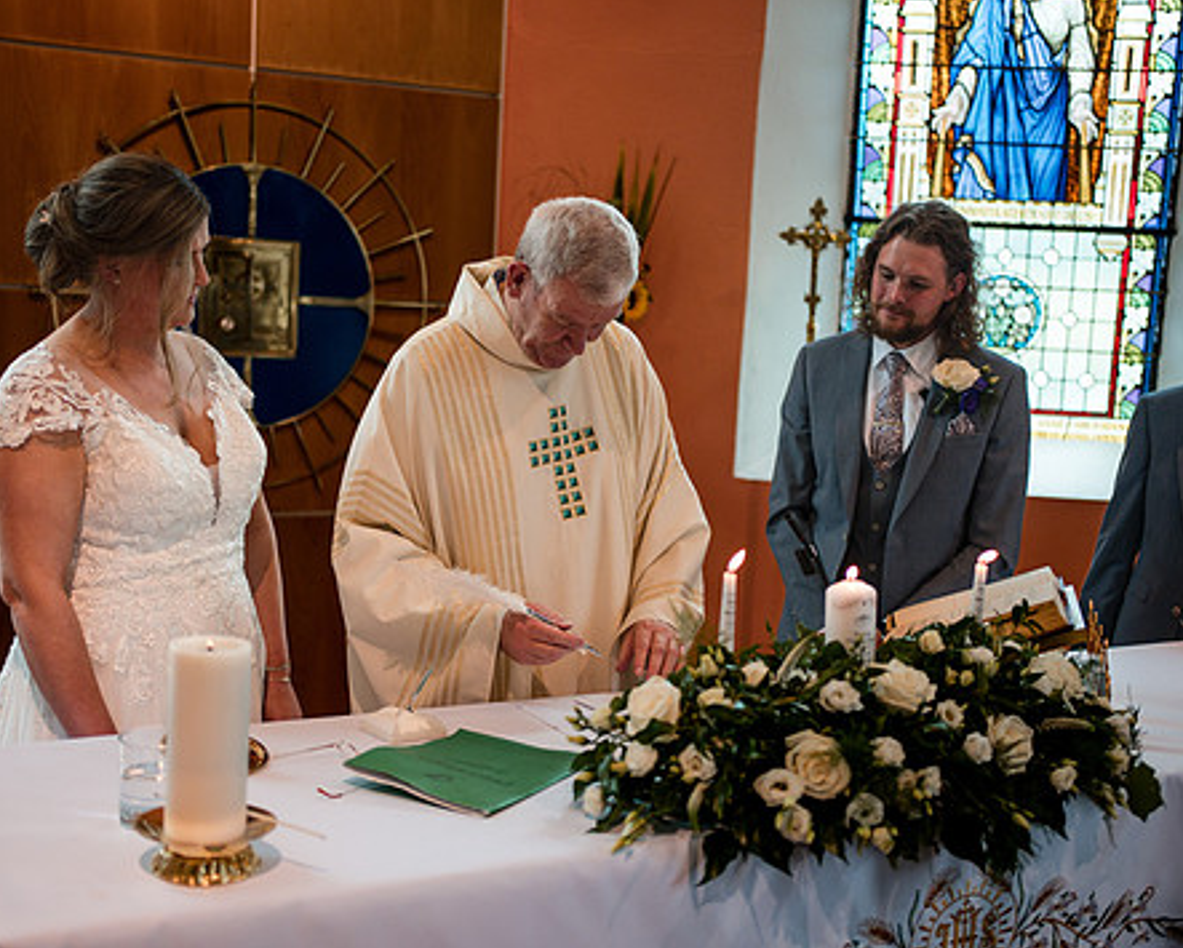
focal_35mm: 43
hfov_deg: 42.9
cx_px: 574
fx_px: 1507
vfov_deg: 34.9
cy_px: 503
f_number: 1.8
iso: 320
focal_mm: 35
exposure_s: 1/500
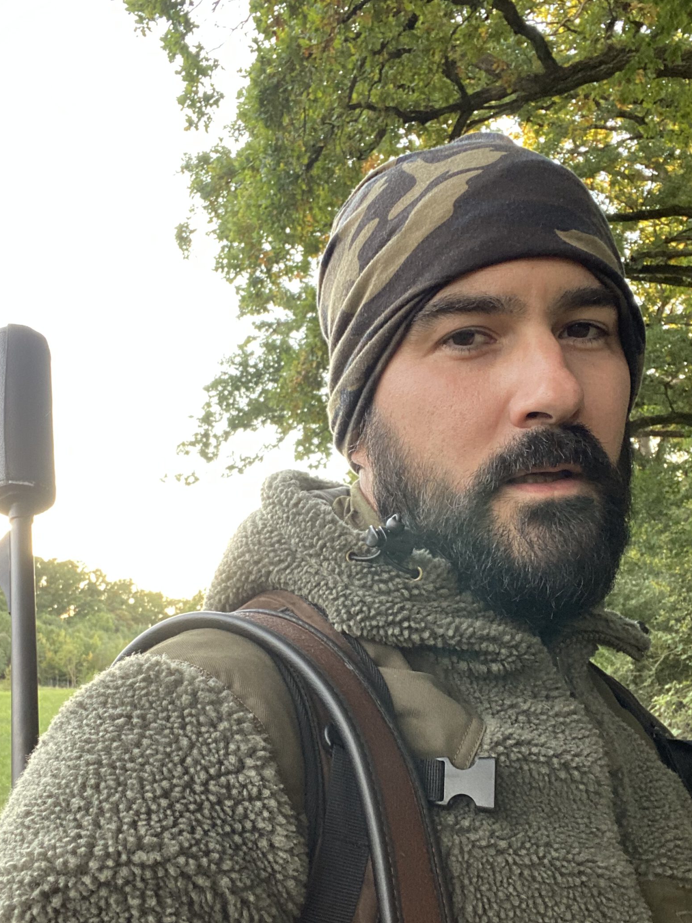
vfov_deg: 50.0
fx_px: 986
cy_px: 519
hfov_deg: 38.6
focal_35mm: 37
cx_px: 321
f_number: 2.2
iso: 125
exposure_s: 1/60
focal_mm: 2.71
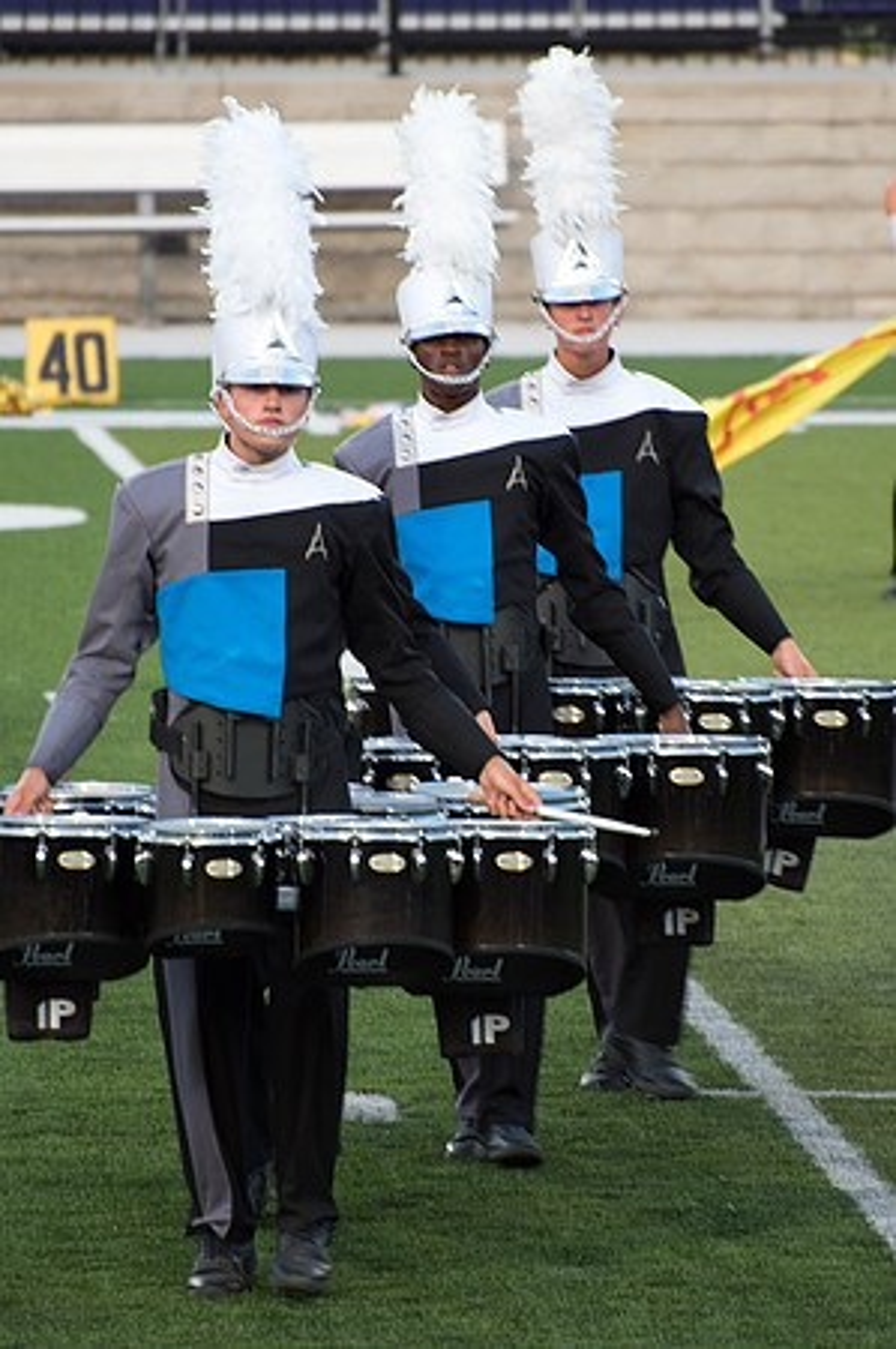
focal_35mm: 443
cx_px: 520
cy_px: 653
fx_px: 16559
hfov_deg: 3.1
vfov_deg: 4.7
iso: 900
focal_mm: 270
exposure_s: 1/200
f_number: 5.6
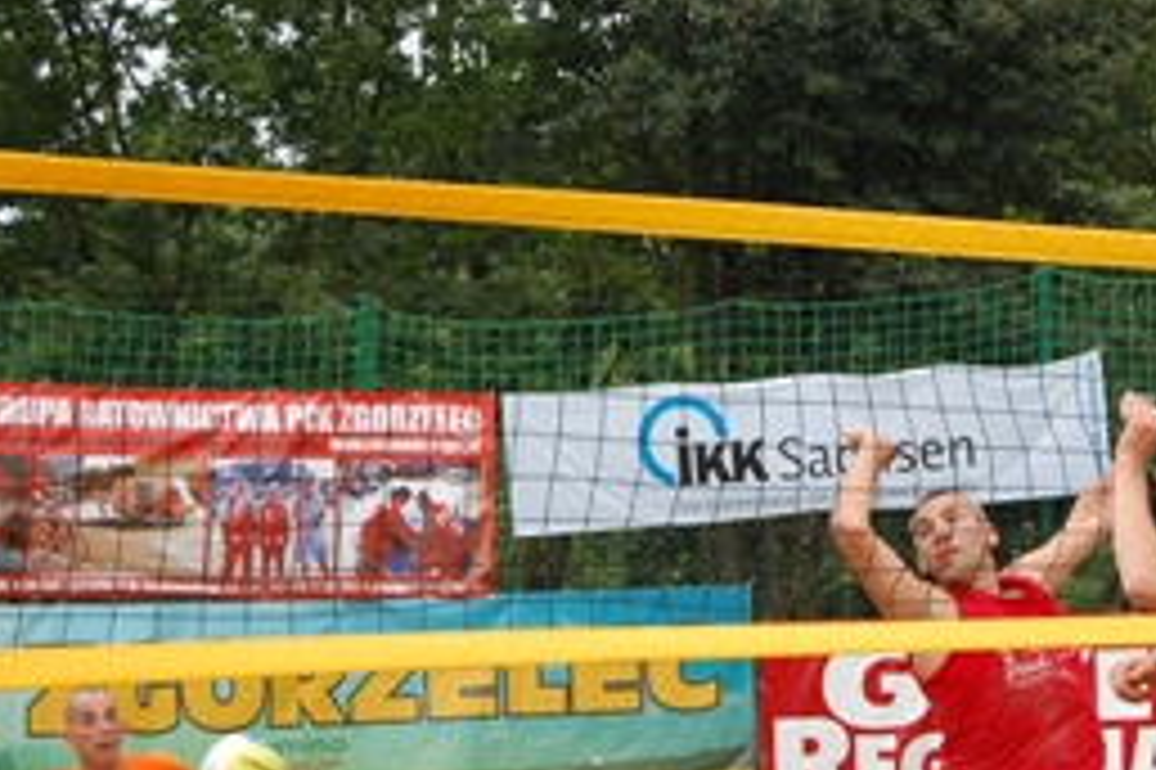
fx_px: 3530
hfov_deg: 18.6
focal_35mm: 110
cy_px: 441
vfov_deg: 12.4
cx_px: 751
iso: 400
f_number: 5.3
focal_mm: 42
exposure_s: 1/800
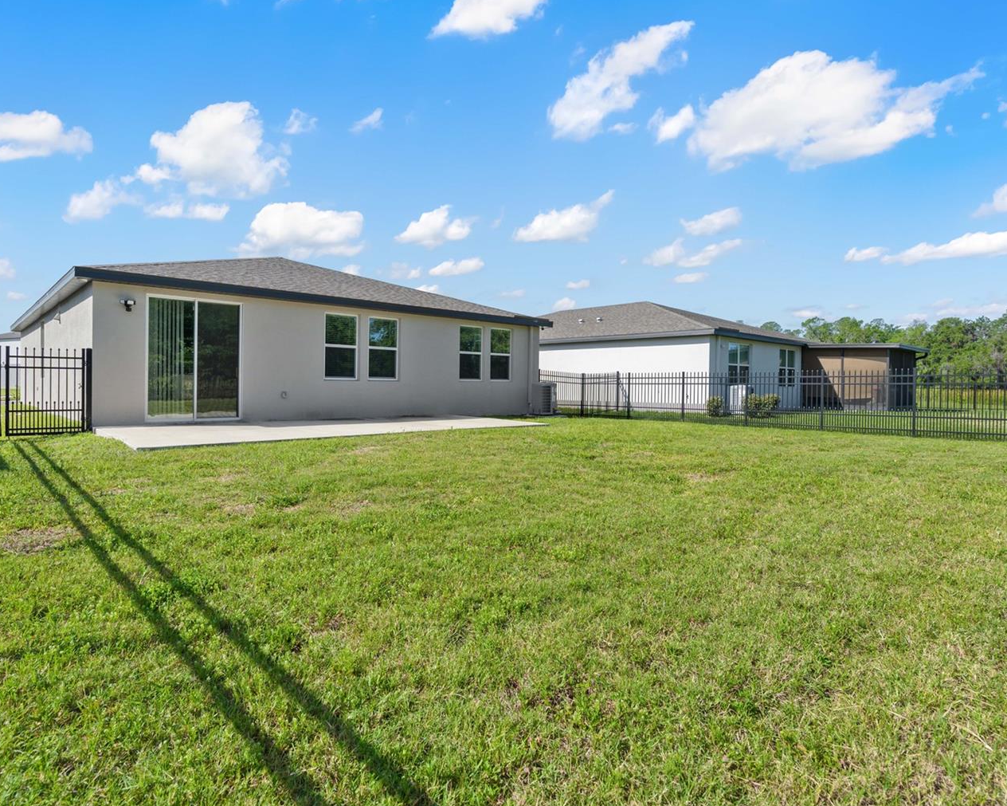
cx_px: 475
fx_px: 566
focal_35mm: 19
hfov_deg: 83.2
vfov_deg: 70.8
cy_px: 384
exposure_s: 1/400
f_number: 5.6
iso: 250
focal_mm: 16
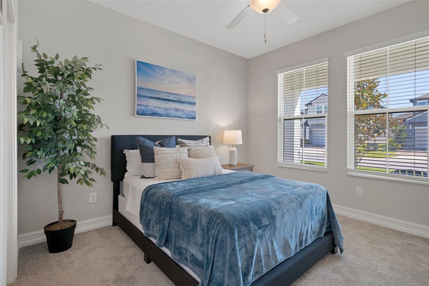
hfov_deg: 93.3
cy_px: 143
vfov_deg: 70.4
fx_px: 203
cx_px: 214
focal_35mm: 17
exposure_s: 1.3
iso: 320
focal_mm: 17
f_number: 9
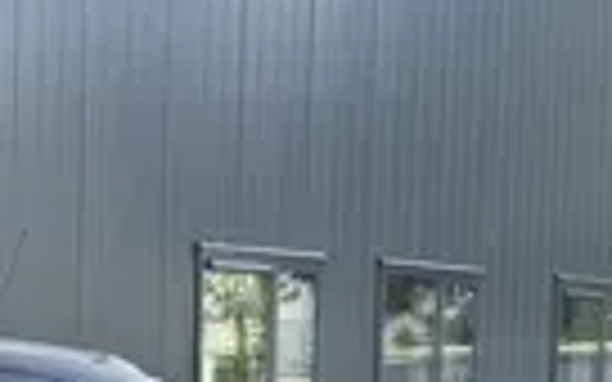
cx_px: -306
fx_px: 3002
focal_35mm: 180
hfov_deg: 11.2
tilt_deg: -5.7
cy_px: 751
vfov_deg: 7.0
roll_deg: +0.8
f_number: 1.78
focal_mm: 6.76
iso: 64
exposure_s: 1/664
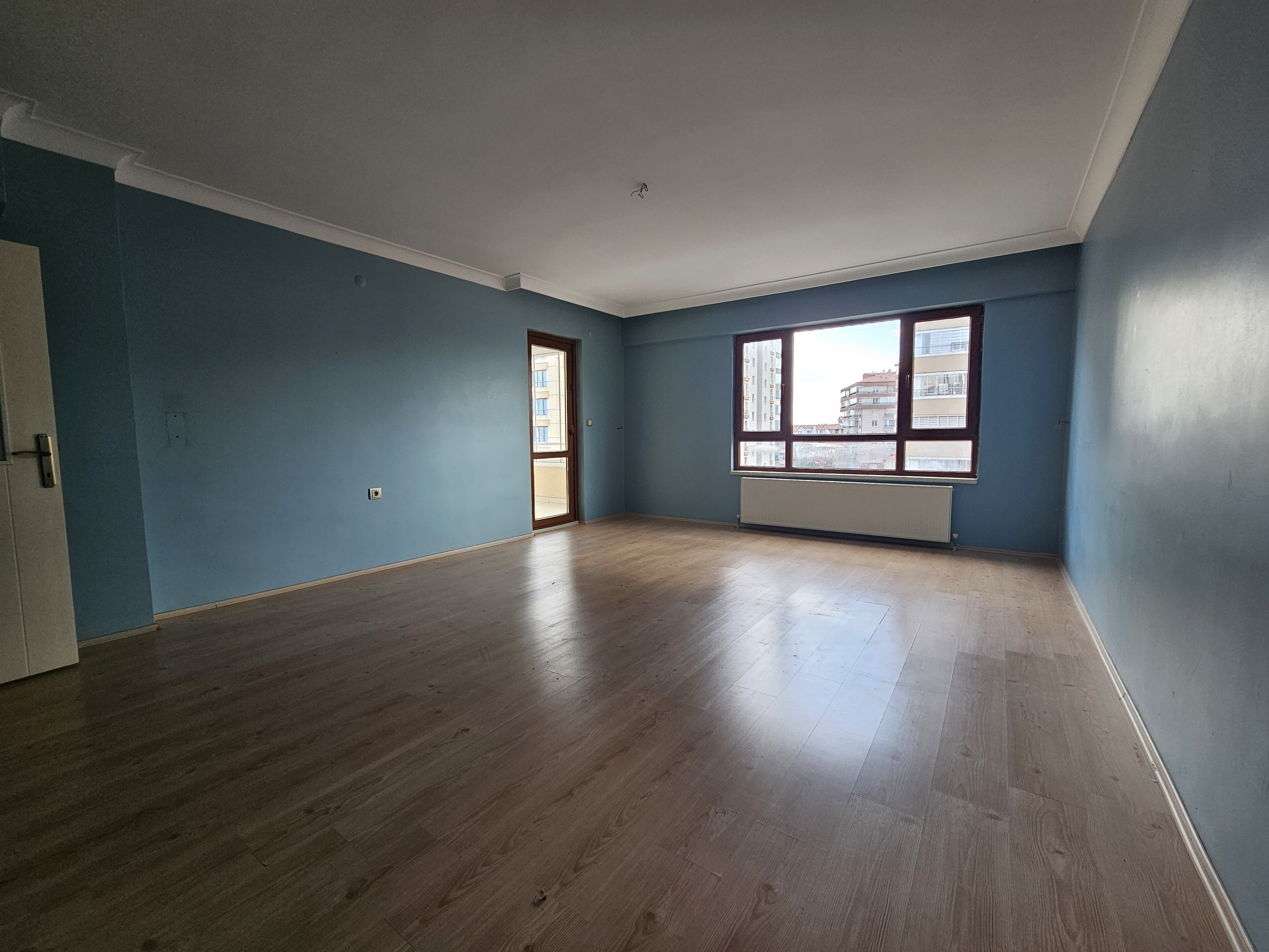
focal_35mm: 13
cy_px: 476
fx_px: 477
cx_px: 634
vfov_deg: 89.9
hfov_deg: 106.2
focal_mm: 2.2
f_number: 2.2
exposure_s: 1/100
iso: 50
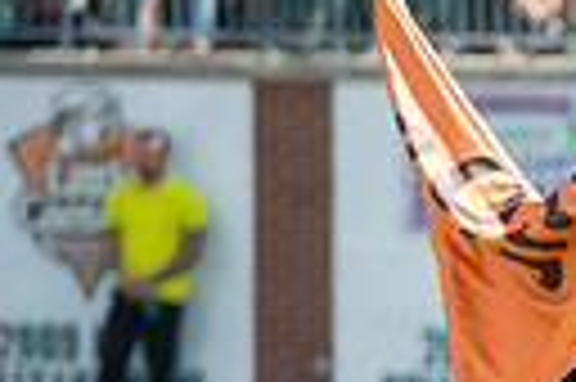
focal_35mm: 905
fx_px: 14461
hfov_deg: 2.3
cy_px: 634
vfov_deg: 1.5
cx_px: 1224
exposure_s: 1/1000
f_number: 4.5
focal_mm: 200
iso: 200
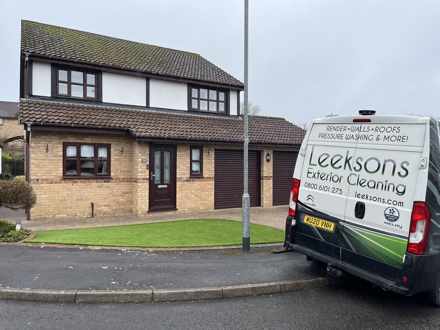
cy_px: 165
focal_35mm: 26
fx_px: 330
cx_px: 220
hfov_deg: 67.3
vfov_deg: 53.1
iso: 50
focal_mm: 5.1
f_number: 1.6
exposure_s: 1/1009
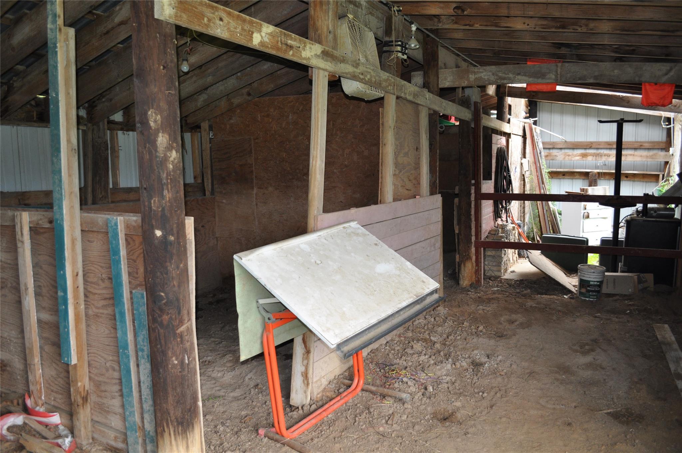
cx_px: 341
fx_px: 511
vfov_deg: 47.8
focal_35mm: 27
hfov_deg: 67.4
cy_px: 226
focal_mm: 18
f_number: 3.5
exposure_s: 1/125
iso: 450
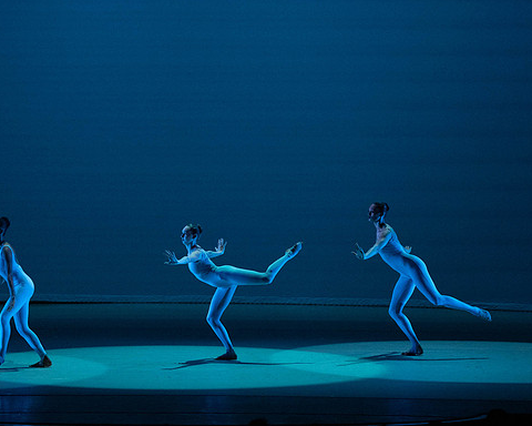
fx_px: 3196
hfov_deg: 9.5
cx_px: 228
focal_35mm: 203
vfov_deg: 7.6
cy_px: 212
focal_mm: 179
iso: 16000
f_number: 5.6
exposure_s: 1/400
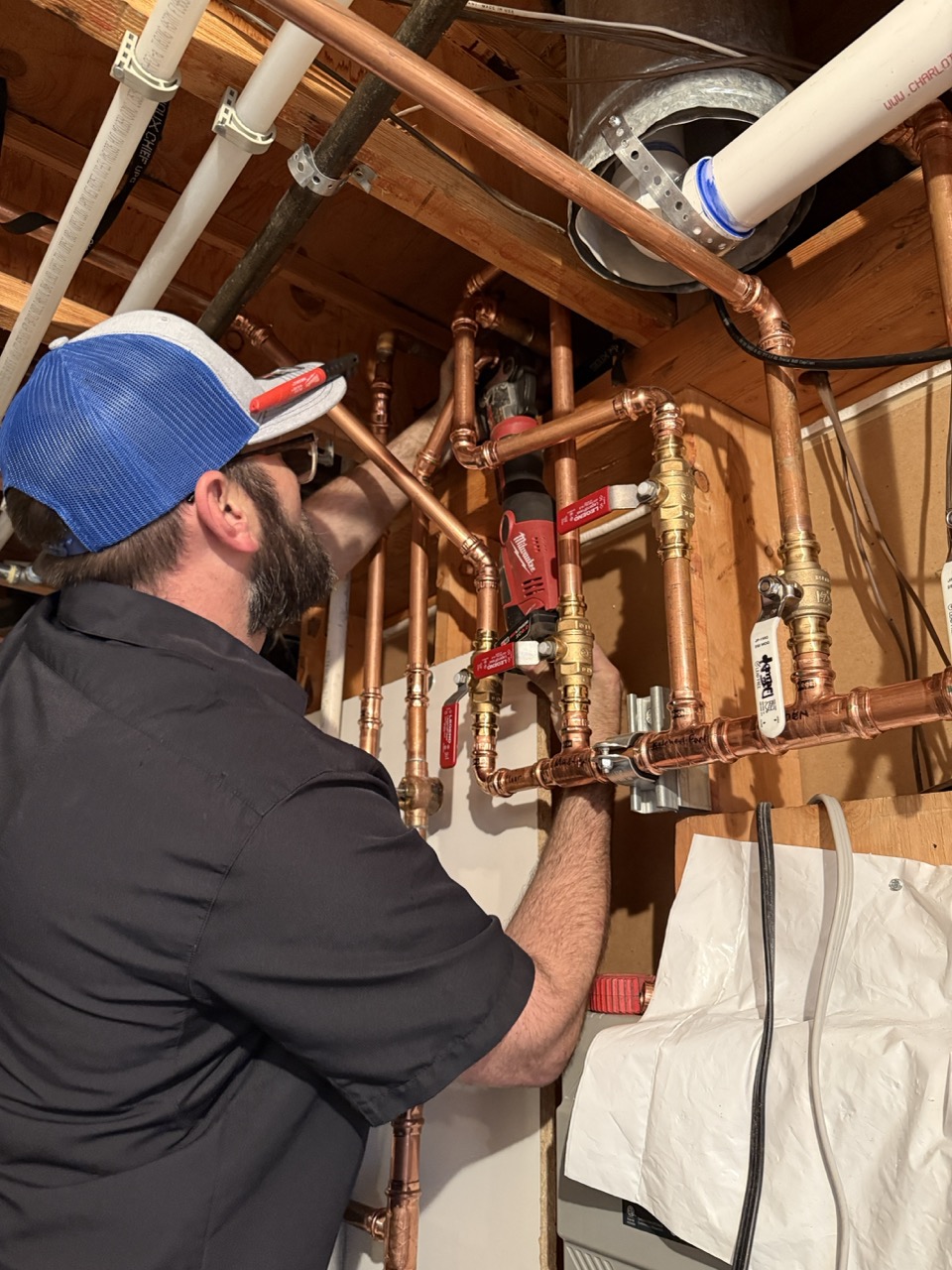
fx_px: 880
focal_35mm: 24
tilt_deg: +19.1
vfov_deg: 71.6
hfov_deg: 56.8
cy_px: 635
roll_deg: -2.1
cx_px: 476
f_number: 1.78
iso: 640
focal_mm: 6.76
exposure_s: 1/40
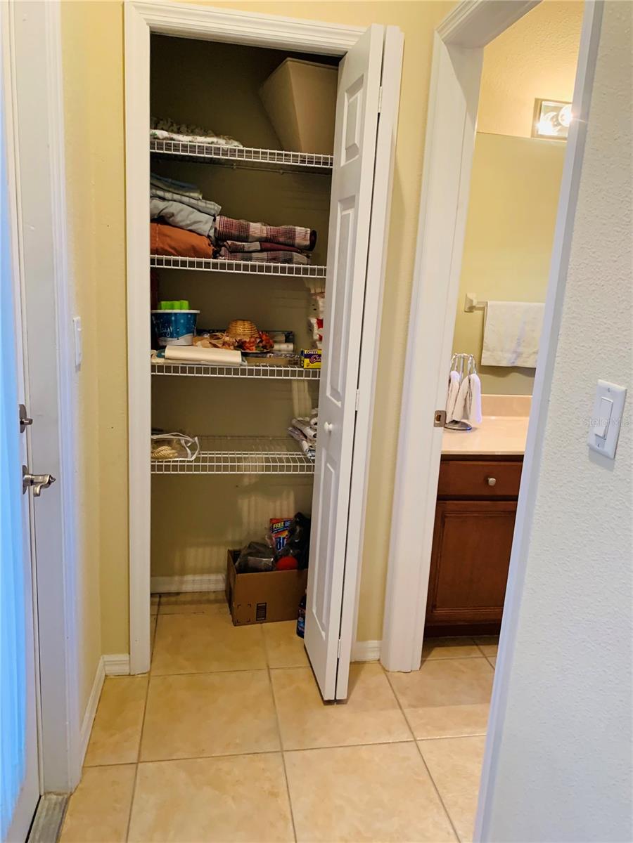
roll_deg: -2.9
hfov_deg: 53.1
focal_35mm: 26
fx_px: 634
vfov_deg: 67.3
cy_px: 422
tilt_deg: -10.7
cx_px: 316
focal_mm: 4.25
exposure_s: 1/60
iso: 320
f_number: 1.8
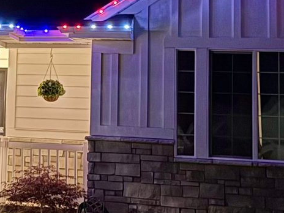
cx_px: -111
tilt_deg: +9.5
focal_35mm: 106
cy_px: 12
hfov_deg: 17.2
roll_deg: -3.4
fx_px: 870
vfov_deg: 13.8
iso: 800
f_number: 1.78
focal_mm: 6.76
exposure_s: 1/12
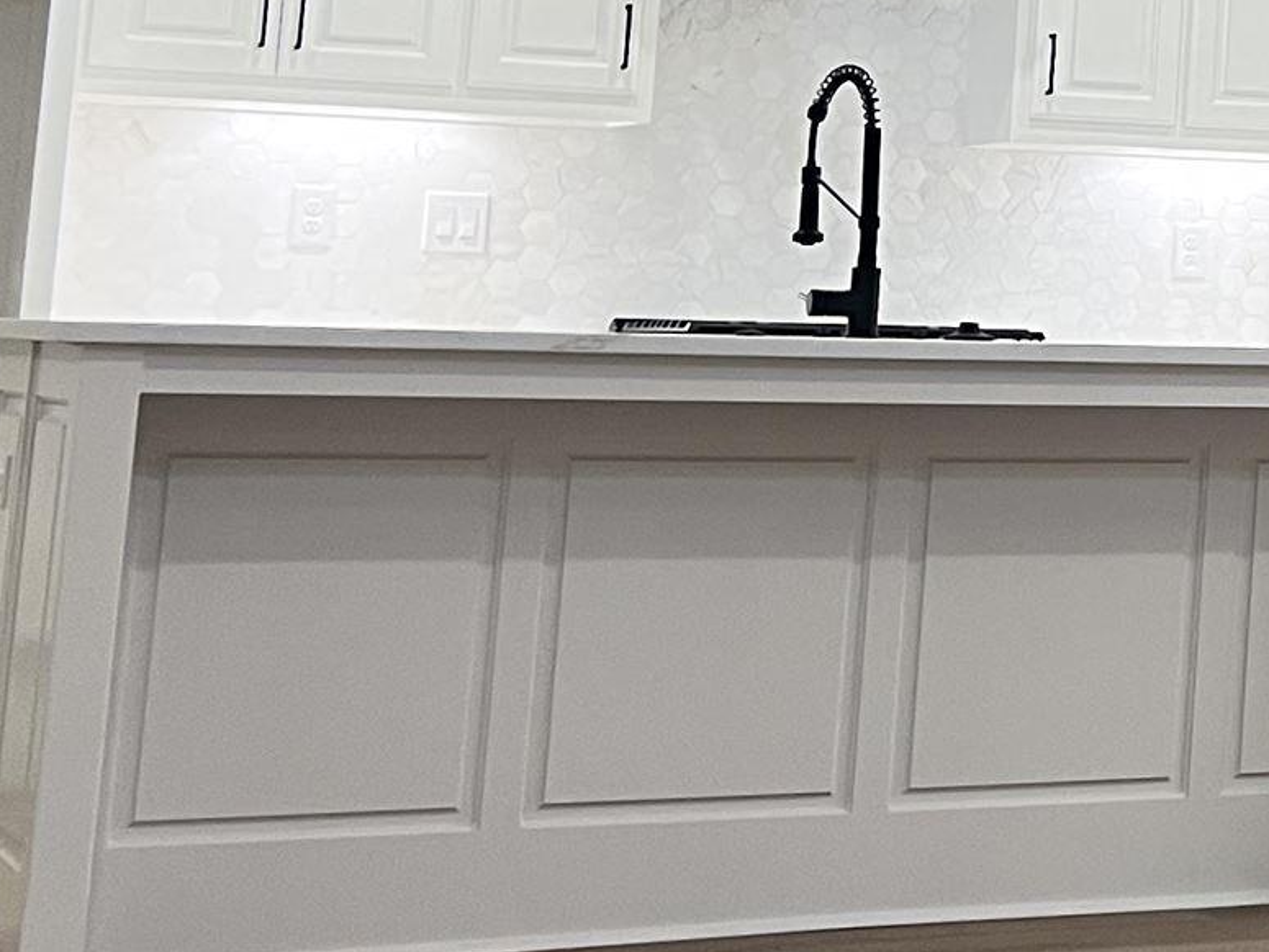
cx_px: 2070
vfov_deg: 13.9
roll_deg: -1.8
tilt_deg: +7.2
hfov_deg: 16.8
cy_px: -196
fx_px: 3778
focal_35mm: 103
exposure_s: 1/60
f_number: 1.5
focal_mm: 5.7
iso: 100
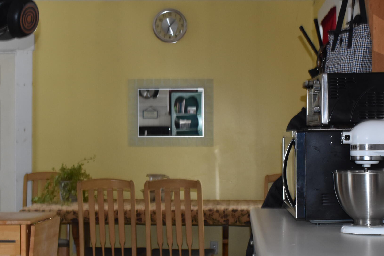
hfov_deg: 30.5
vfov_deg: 20.6
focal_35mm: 66
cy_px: 152
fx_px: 704
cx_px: 199
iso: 800
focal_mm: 24
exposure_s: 1/100
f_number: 5
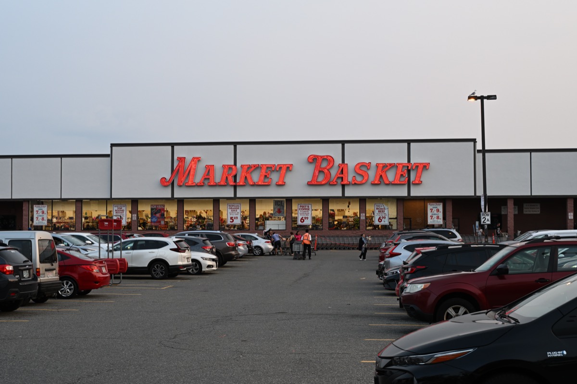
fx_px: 785
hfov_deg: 40.3
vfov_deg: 27.5
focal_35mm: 49
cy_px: 192
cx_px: 288
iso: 500
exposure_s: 1/100
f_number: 8
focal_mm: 49
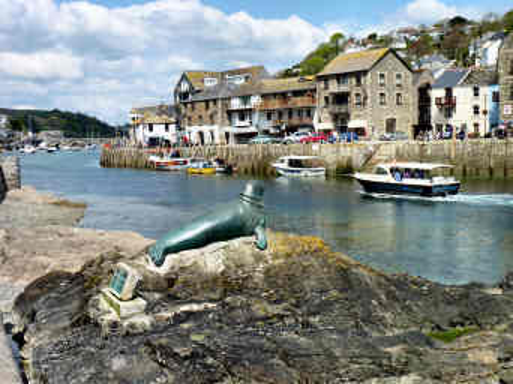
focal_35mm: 49
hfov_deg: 38.9
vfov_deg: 29.6
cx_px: 256
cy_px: 192
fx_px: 726
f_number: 5.6
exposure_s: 1/400
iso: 80
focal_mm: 8.7
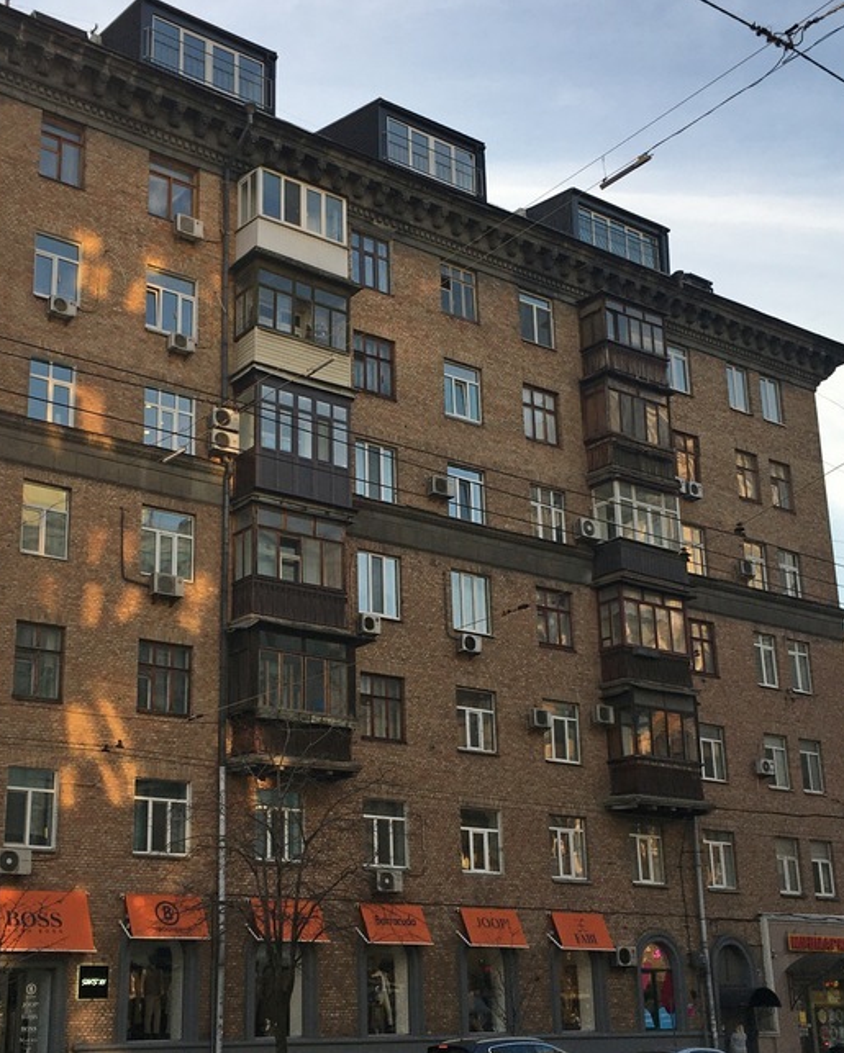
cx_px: 328
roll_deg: +0.9
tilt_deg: +16.4
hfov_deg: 34.0
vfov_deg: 41.9
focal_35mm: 44
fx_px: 1373
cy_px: 590
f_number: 2.2
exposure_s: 1/324
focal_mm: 4.15
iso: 25
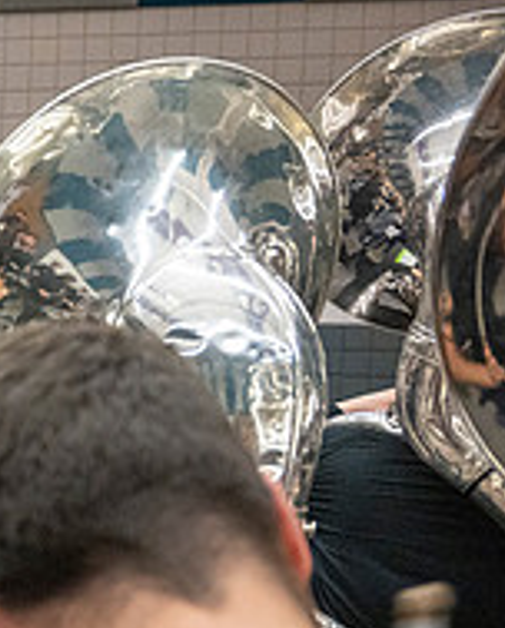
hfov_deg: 18.3
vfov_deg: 27.0
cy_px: 480
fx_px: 1285
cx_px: -362
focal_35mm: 69
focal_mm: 24
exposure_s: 1/500
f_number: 4
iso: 10000
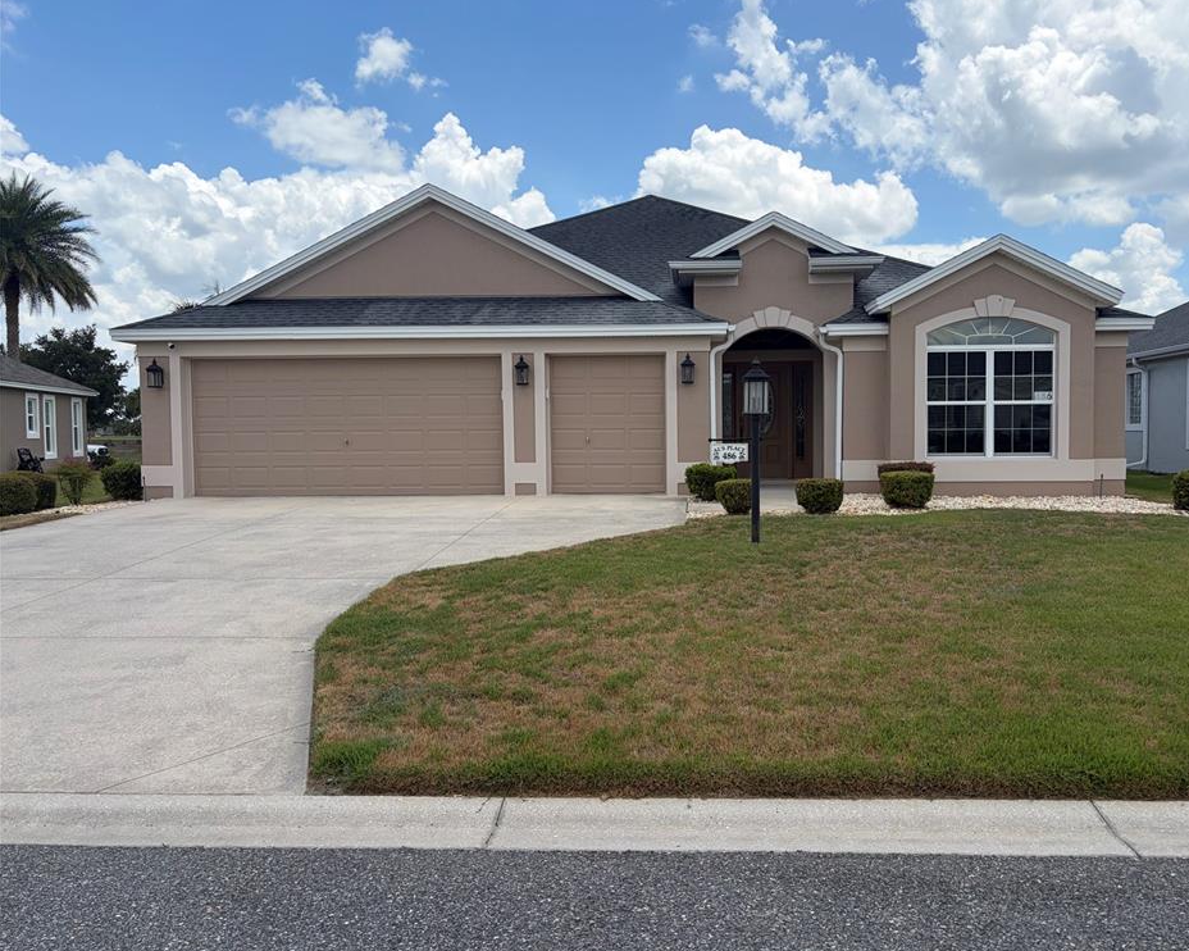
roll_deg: +0.5
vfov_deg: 51.5
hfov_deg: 62.1
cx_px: 655
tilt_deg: -3.7
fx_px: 985
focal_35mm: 28
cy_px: 468
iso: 50
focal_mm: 5.96
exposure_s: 1/3623
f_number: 1.6
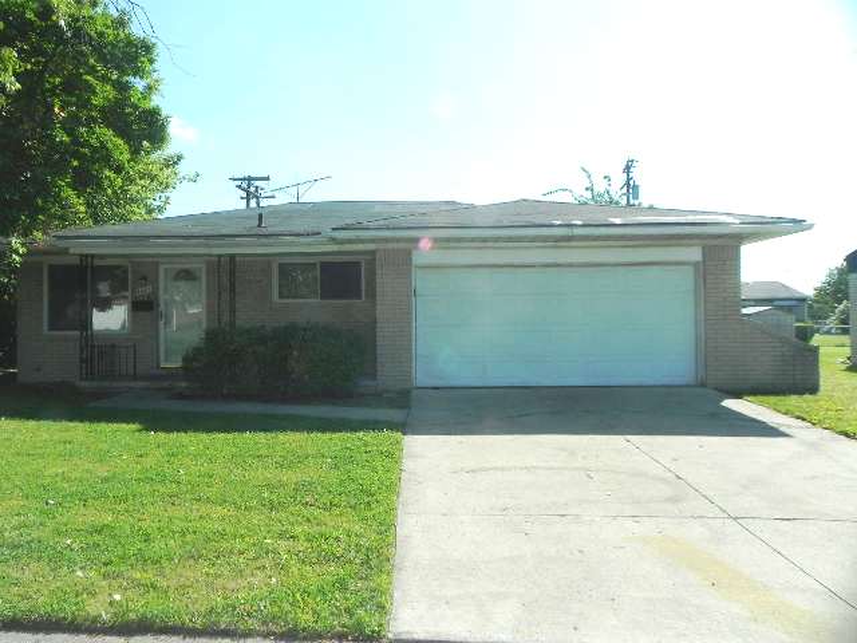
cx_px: 428
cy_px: 322
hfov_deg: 67.3
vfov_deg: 53.1
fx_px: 644
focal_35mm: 26
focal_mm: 4.6
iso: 224
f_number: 6.3
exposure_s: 1/500
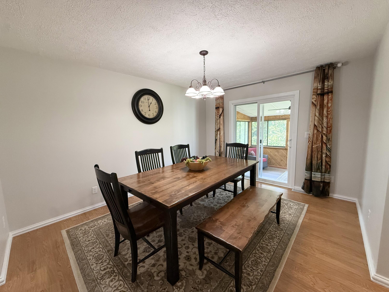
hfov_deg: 102.1
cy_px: 146
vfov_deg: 85.7
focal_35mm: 14
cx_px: 194
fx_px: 157
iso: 400
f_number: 2.2
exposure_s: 1/120
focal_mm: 2.22
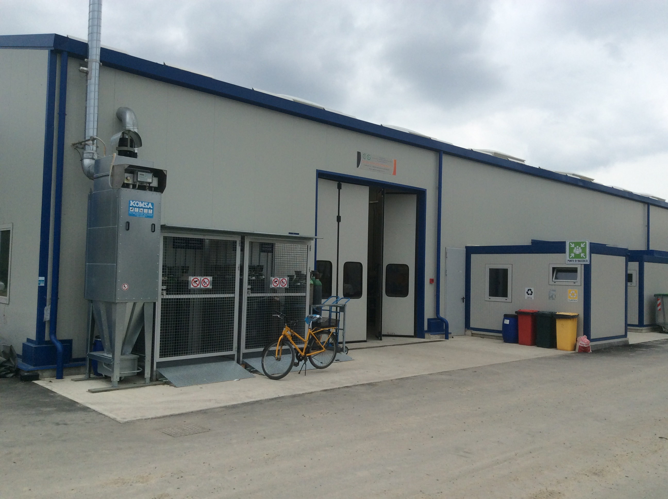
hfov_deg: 56.9
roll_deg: -0.3
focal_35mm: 32
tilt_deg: -0.3
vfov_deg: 44.1
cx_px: 334
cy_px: 250
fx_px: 617
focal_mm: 3.3
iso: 32
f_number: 2.4
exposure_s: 1/525
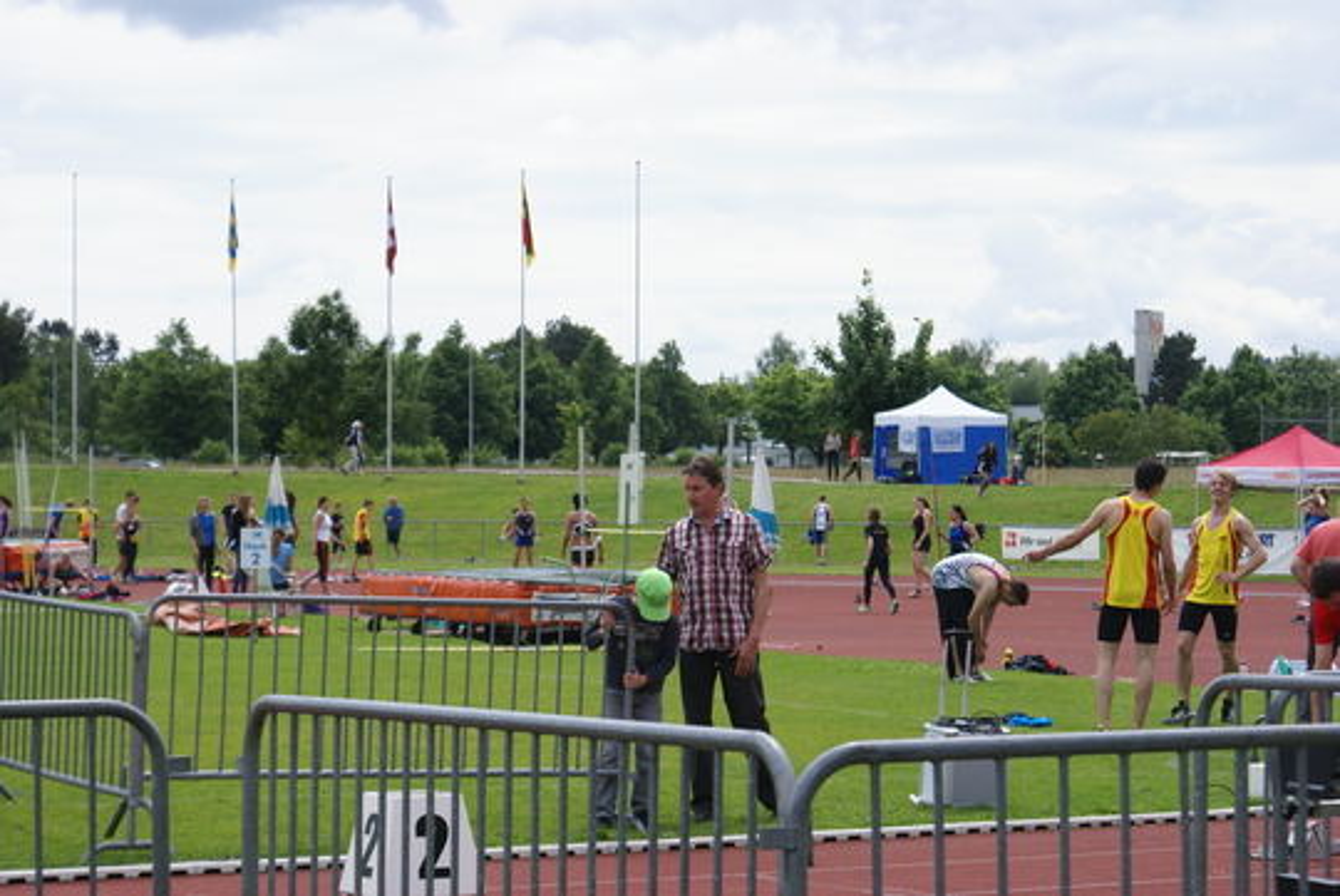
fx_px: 3911
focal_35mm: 105
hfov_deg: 19.4
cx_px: 670
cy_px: 448
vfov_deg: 13.1
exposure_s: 1/400
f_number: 7.1
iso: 100
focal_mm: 70
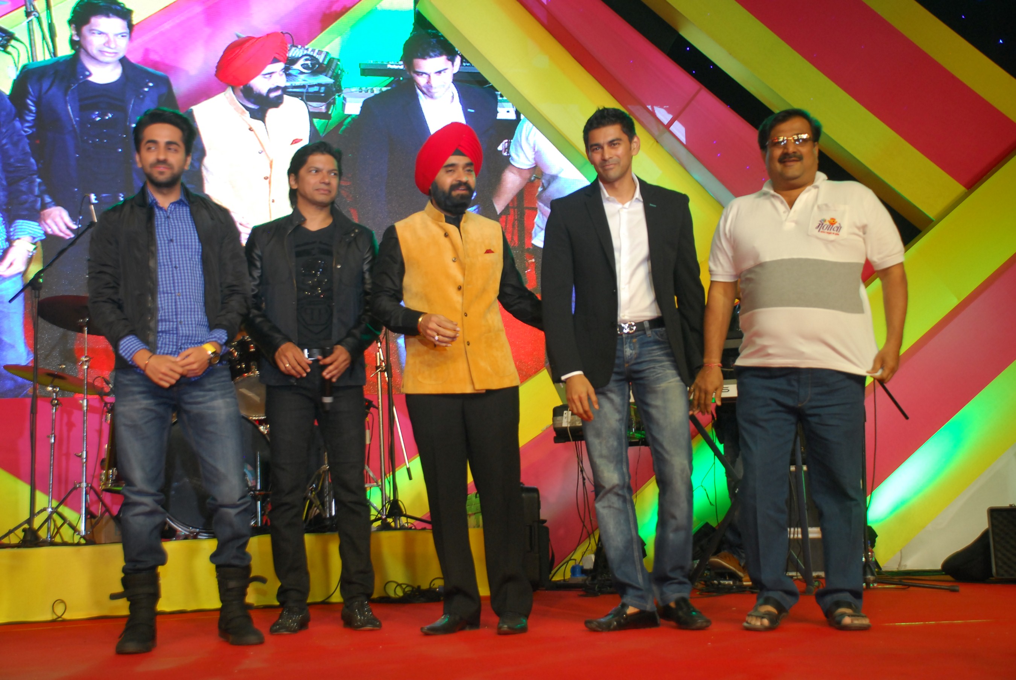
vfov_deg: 25.8
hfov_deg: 37.8
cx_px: 508
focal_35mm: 52
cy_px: 340
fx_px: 1483
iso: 400
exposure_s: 1/80
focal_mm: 35
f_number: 4.2
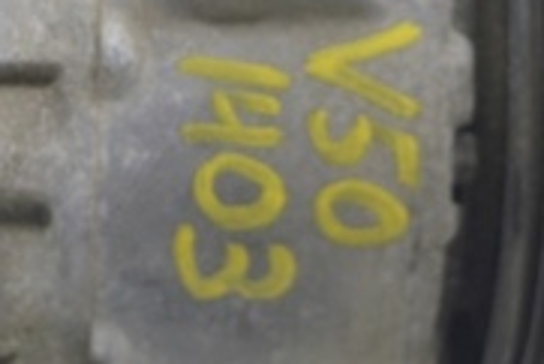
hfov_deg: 10.2
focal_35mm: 201
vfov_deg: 6.8
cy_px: -92
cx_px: 69
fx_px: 3040
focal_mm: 38
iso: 400
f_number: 5.6
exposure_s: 1/20
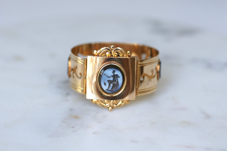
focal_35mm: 105
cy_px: 76
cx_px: 114
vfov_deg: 13.0
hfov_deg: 19.5
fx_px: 662
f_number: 3.2
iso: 200
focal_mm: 70
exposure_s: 1/125
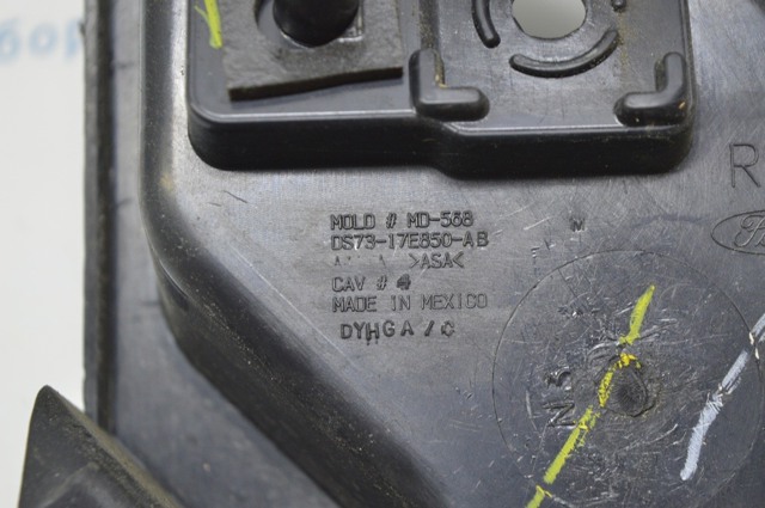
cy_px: 254
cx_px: 382
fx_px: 1751
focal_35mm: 82
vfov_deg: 16.5
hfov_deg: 24.6
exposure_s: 1/40
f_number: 5.6
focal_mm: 55
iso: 800
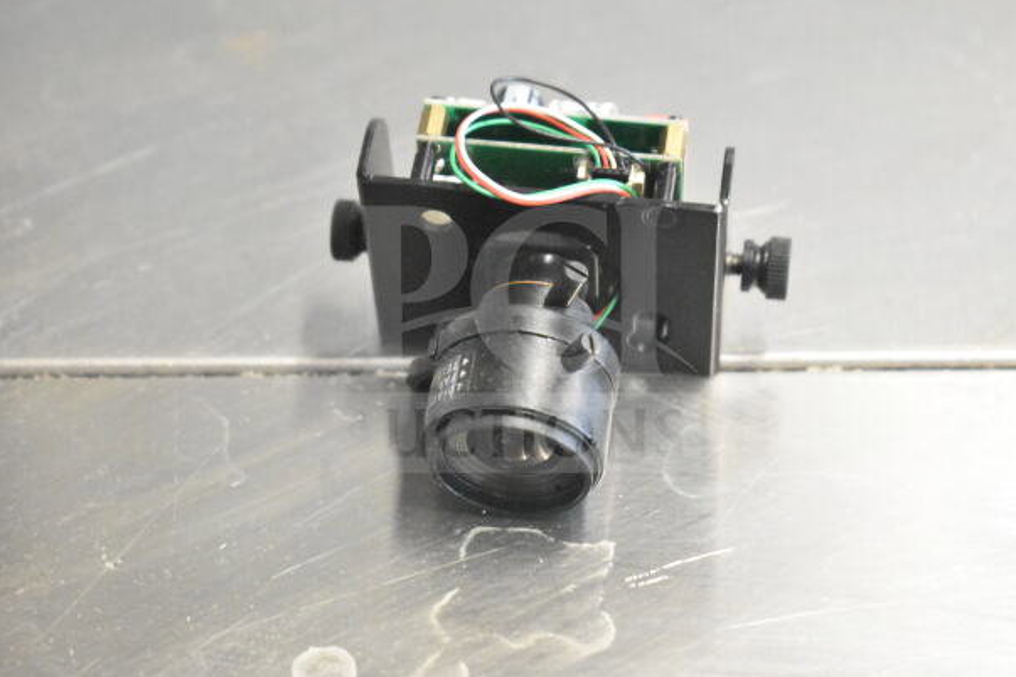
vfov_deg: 16.4
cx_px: 511
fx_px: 2357
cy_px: 339
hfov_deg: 24.3
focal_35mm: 84
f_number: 5.6
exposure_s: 1/100
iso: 16000
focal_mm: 55
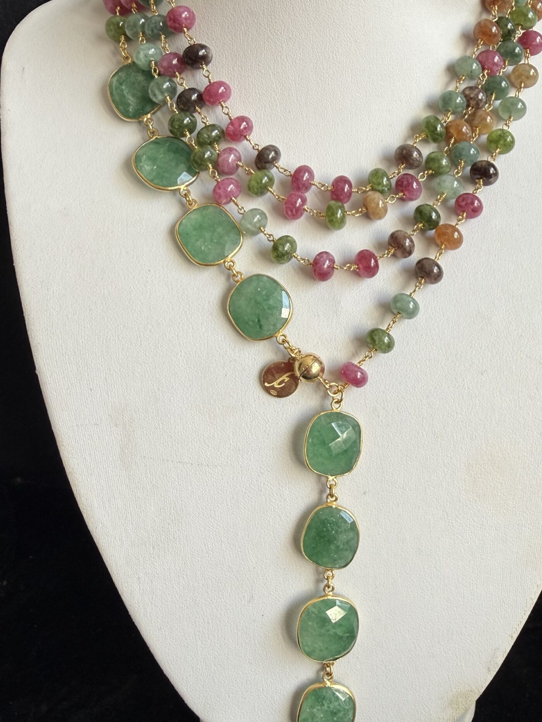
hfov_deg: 42.5
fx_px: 689
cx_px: 347
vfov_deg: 55.4
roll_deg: +0.8
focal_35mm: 33
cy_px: 358
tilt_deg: -22.4
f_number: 2.2
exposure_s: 1/99
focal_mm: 2.22
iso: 50
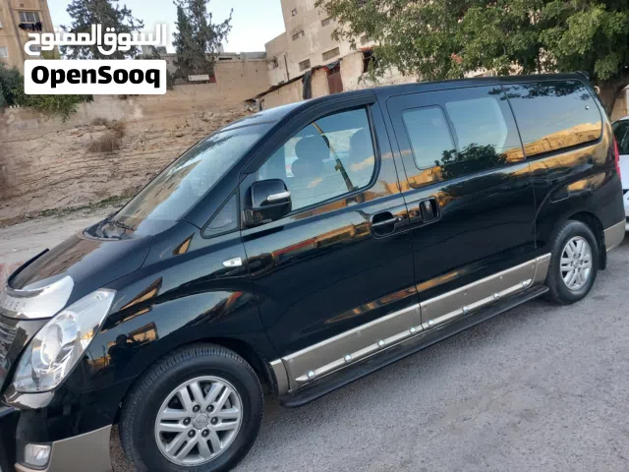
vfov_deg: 51.4
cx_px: 314
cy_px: 236
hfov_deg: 65.3
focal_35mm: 27
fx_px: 491
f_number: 1.8
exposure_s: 1/50
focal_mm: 4
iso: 64
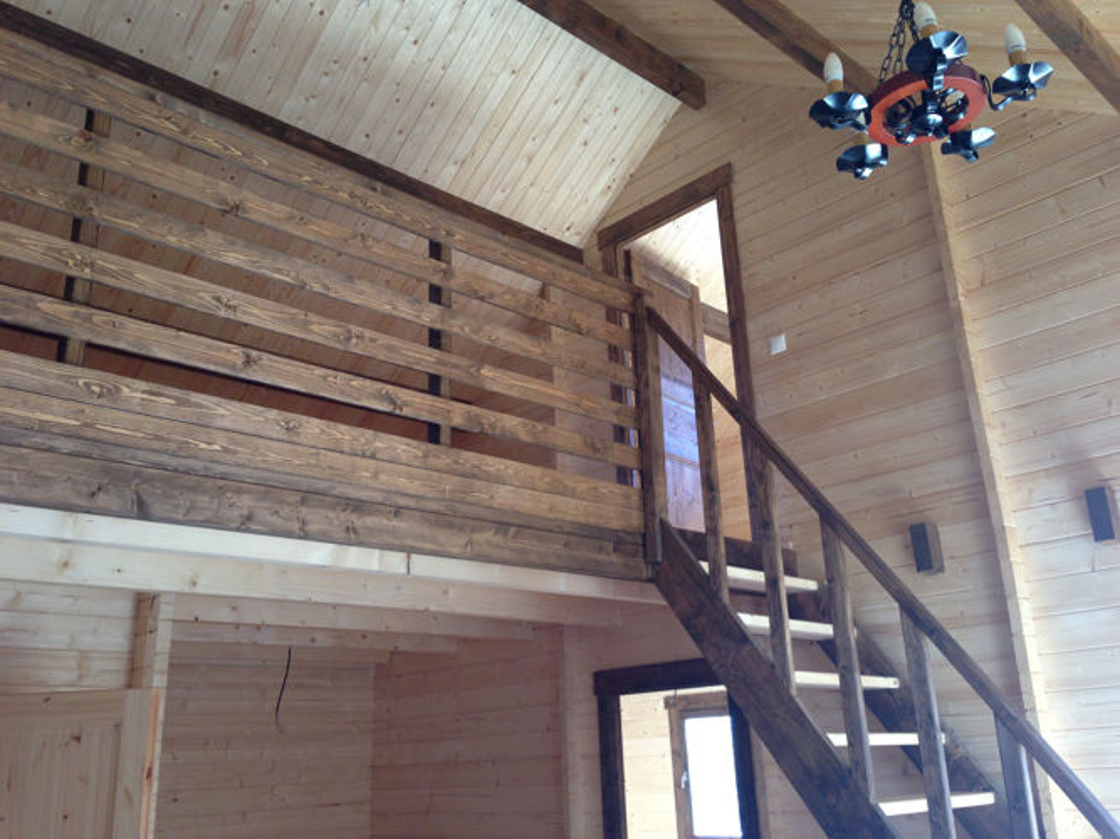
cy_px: 420
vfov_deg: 42.9
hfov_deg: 55.4
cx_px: 560
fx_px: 1068
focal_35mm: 33
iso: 64
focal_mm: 4.13
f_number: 2.4
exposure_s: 1/30
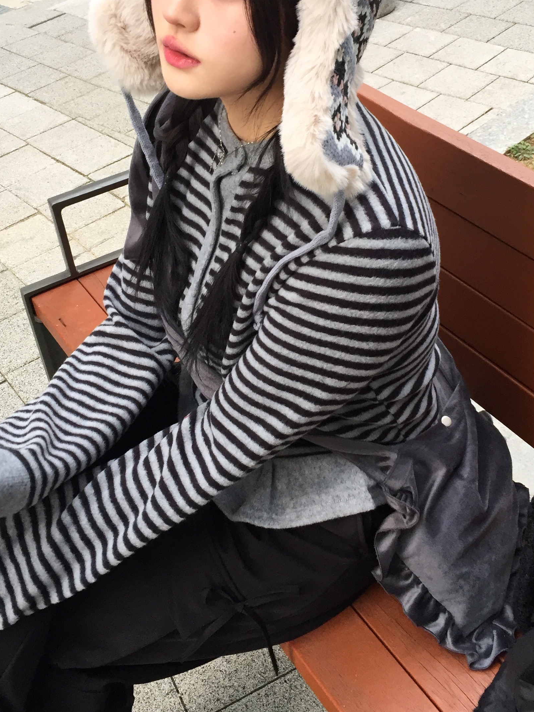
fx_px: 905
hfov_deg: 32.9
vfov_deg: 42.7
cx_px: 276
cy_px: 274
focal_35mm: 44
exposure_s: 1/30
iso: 32
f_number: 2.2
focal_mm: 4.15
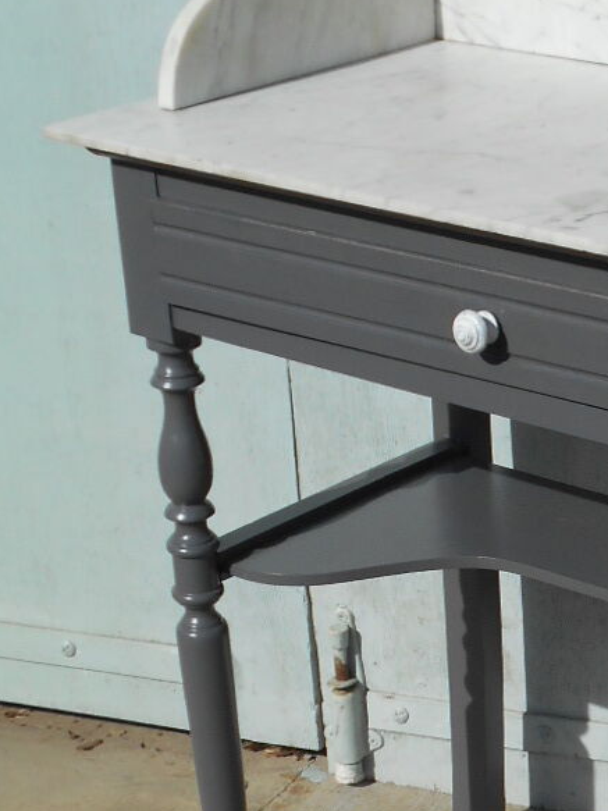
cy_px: 561
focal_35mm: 107
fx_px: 2507
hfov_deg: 13.5
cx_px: 696
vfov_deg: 18.3
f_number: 3.9
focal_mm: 6.7
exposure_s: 1/1250
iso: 80
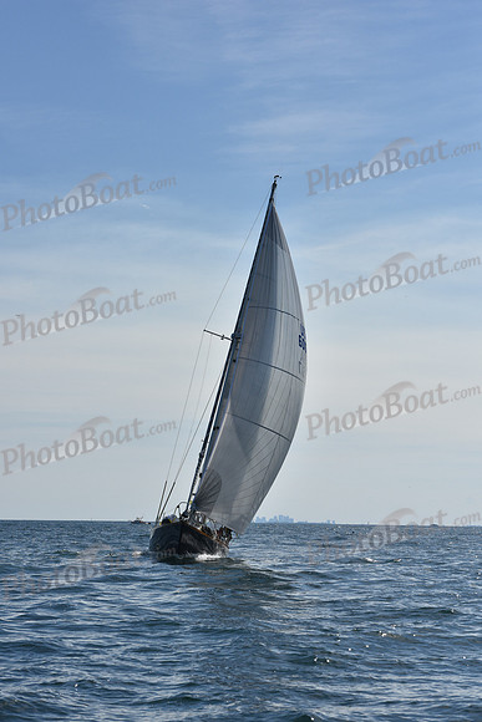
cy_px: 361
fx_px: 1907
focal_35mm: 95
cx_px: 241
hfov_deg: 14.4
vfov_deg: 21.5
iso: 250
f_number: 10
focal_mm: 95
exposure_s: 1/1600
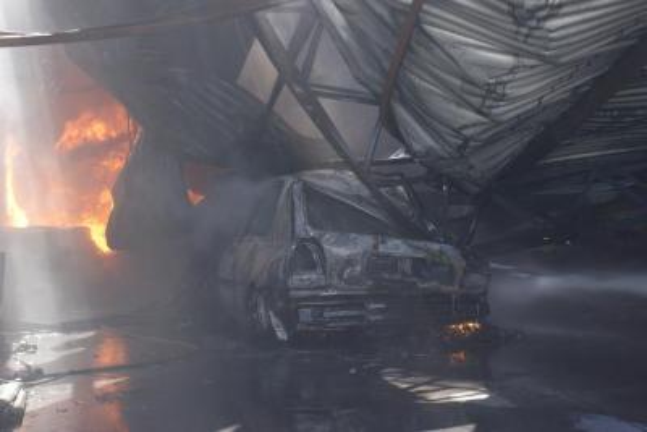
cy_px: 216
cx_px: 324
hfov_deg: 33.4
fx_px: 1079
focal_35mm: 60
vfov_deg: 22.6
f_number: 5.6
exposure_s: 1/80
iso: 250
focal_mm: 40
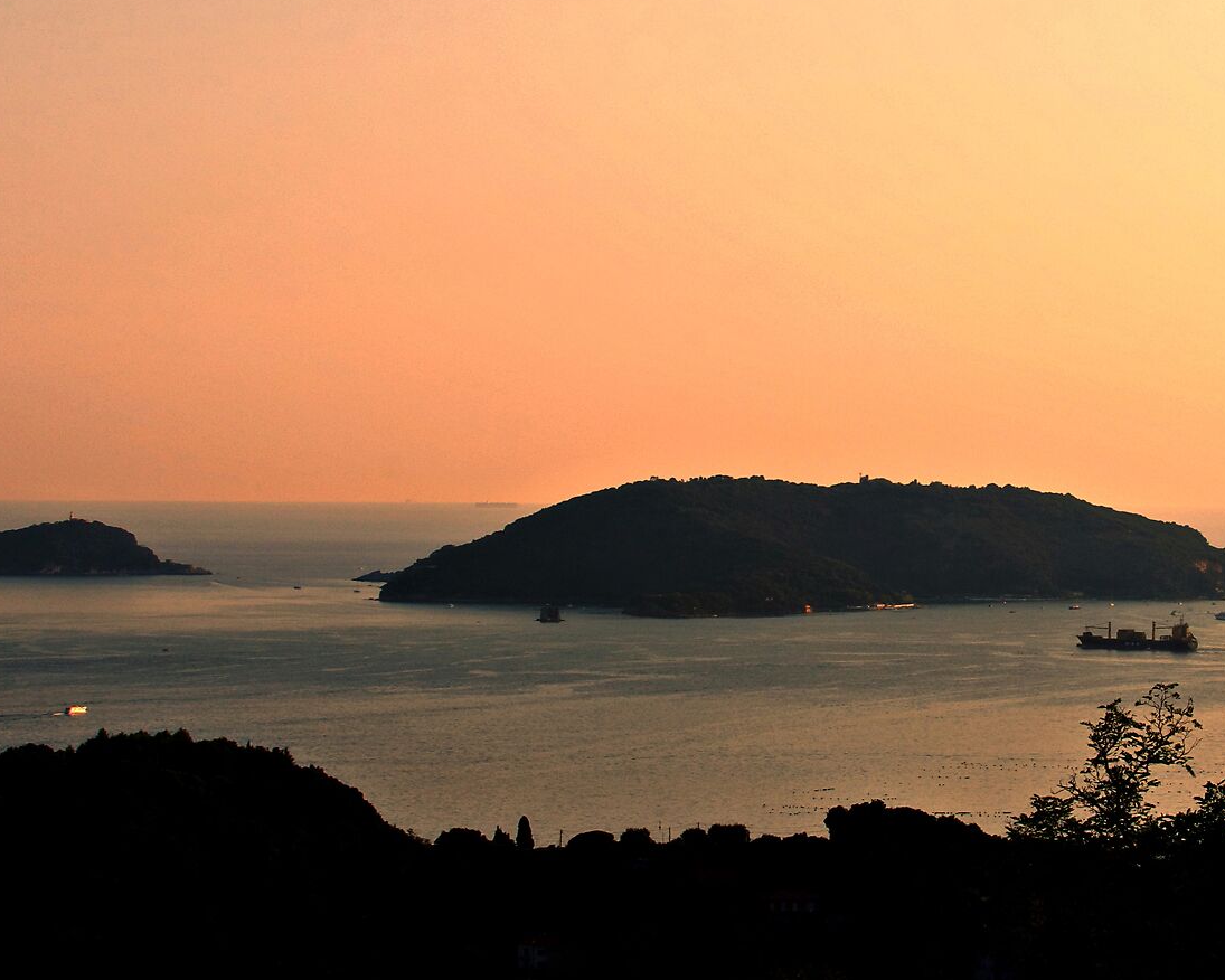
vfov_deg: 14.3
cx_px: 882
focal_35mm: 108
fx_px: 3917
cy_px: 520
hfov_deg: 17.7
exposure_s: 1/60
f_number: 11
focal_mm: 35
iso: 400
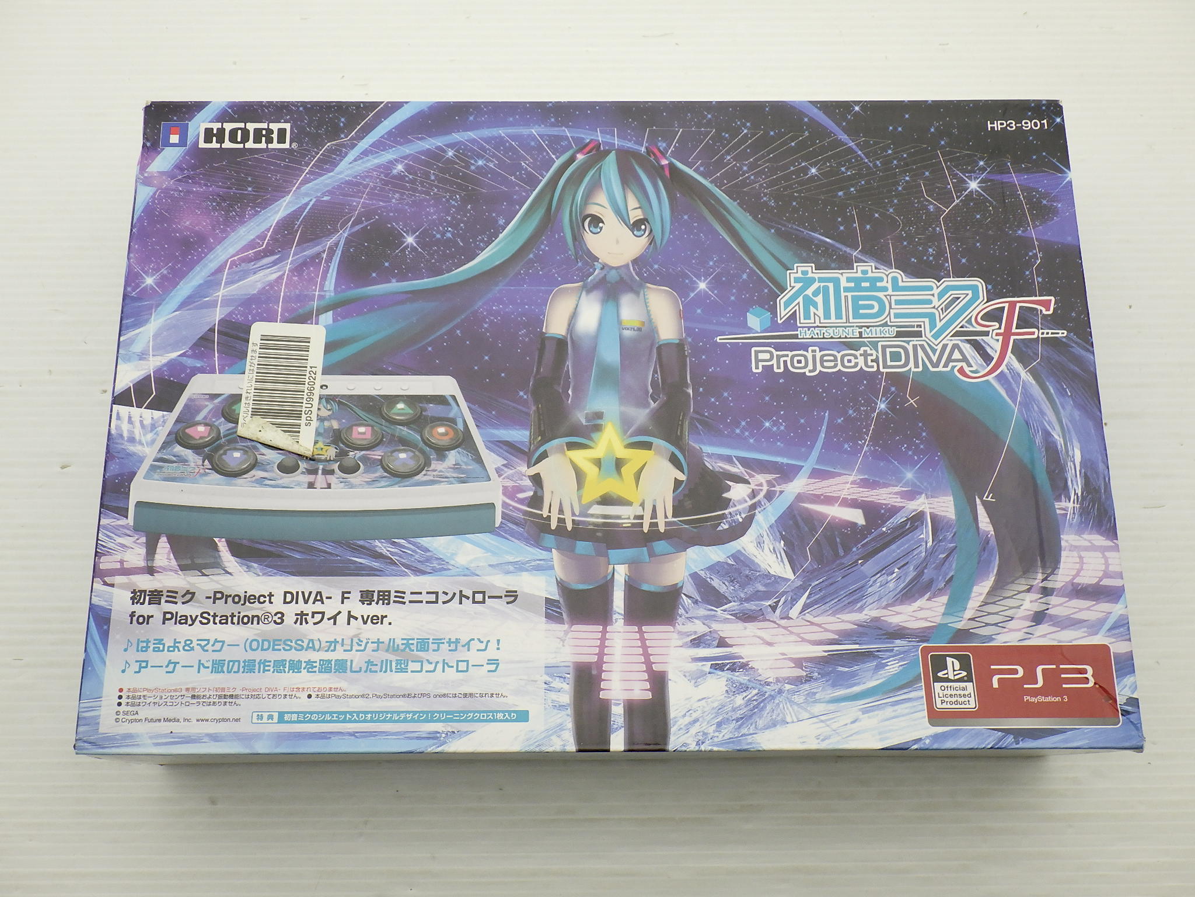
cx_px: 598
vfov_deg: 41.8
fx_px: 1174
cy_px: 448
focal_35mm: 34
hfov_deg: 54.0
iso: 200
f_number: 4.6
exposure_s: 1/160
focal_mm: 6.1
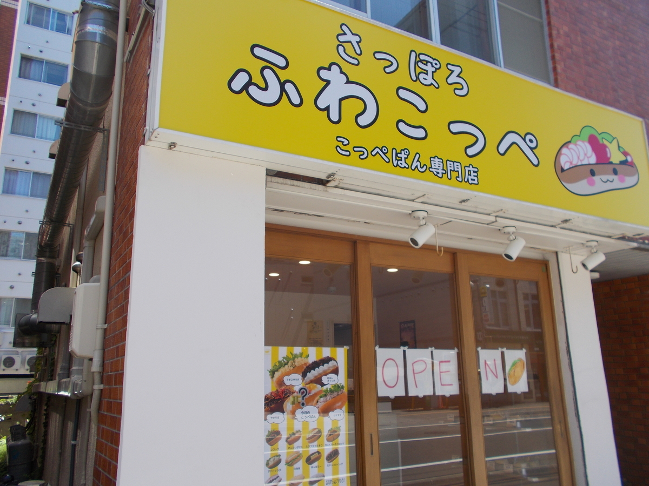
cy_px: 243
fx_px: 562
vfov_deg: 46.8
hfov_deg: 60.0
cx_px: 324
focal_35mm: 30
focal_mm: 5.3
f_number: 3.4
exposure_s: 1/320
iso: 80
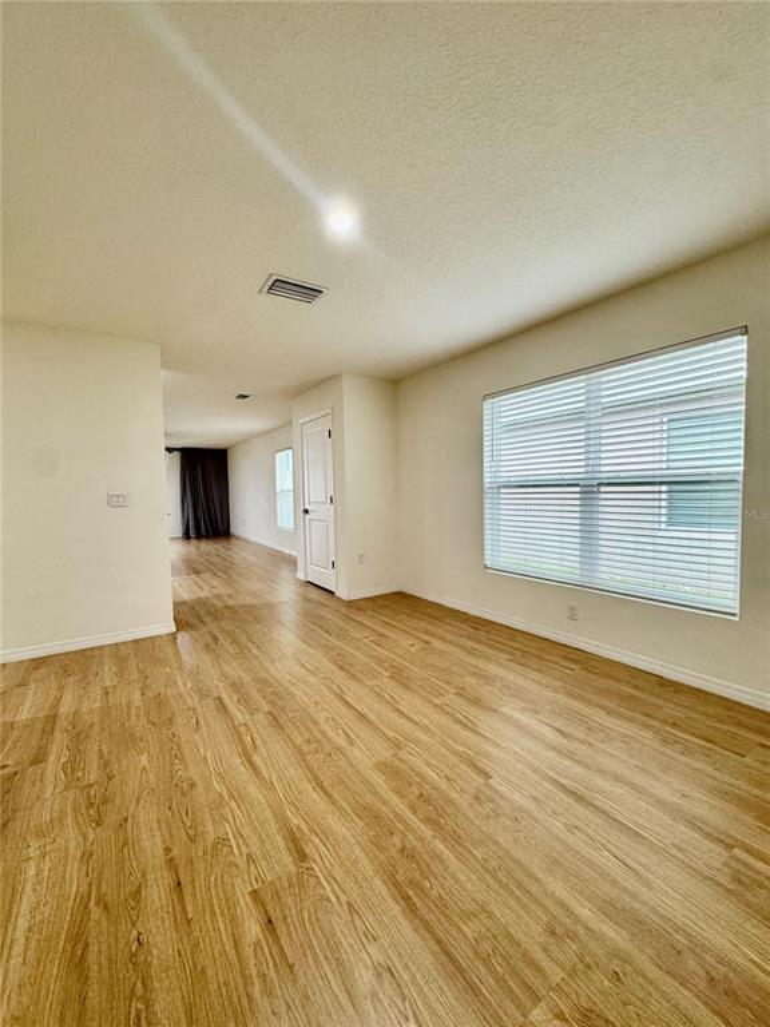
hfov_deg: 85.7
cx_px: 385
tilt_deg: -3.3
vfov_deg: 102.1
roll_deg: +1.6
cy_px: 514
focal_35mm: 14
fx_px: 415
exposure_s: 1/60
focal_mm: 2.22
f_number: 2.2
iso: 250
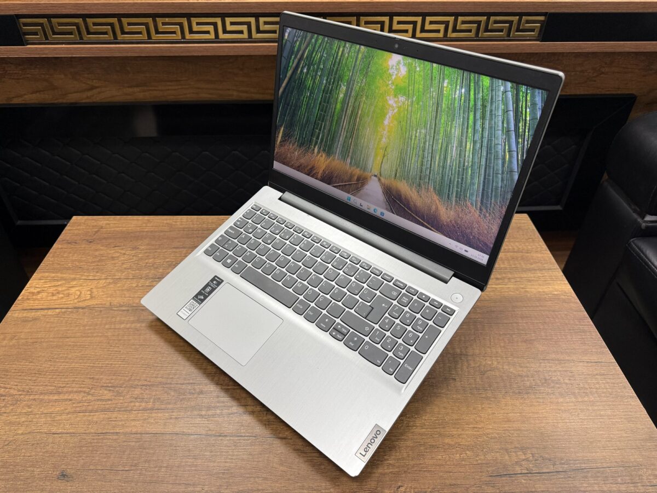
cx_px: 328
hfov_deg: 71.6
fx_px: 456
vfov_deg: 56.8
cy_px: 246
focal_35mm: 24
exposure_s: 1/100
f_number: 1.78
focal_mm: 6.76
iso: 200
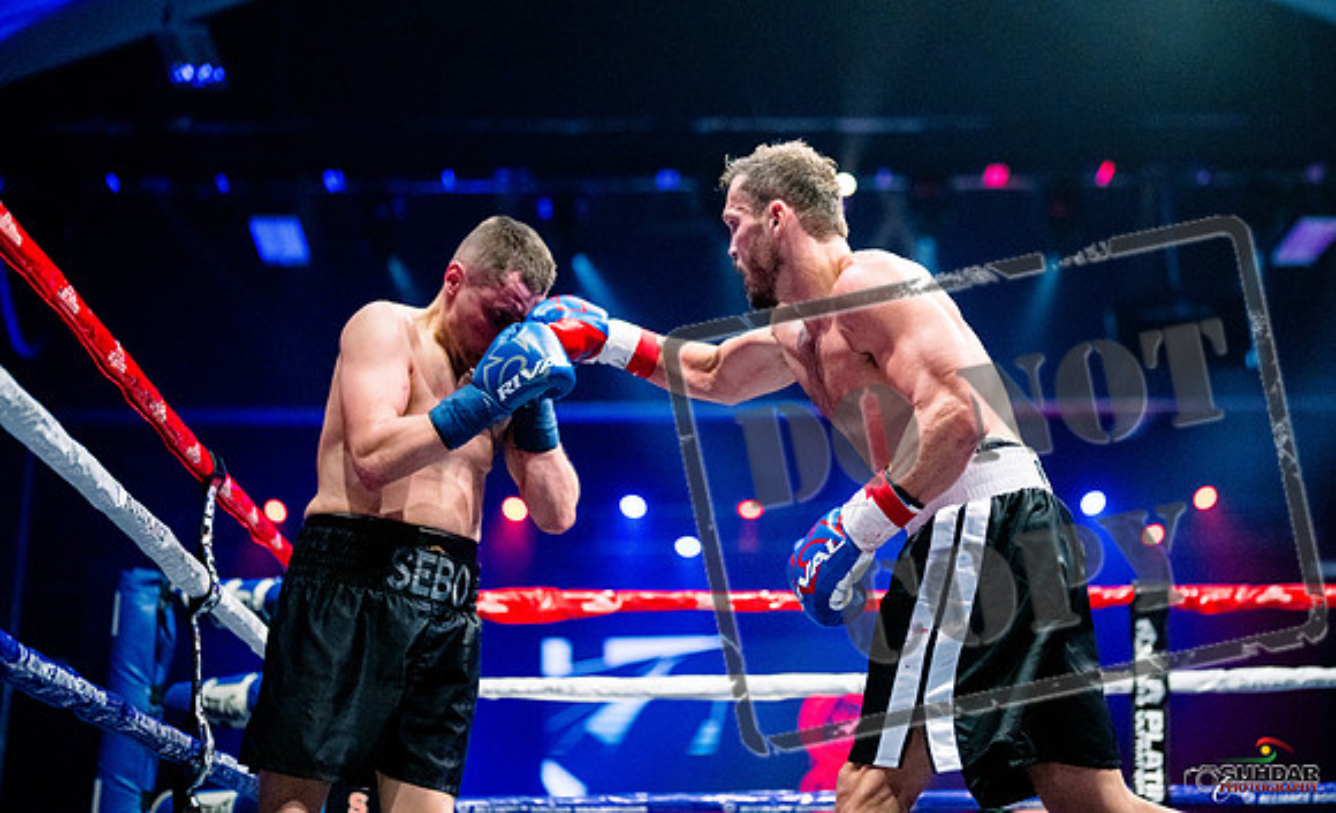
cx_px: 803
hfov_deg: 33.2
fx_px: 2230
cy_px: 279
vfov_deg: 20.6
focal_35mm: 62
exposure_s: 1/1600
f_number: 1.4
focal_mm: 50
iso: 6400
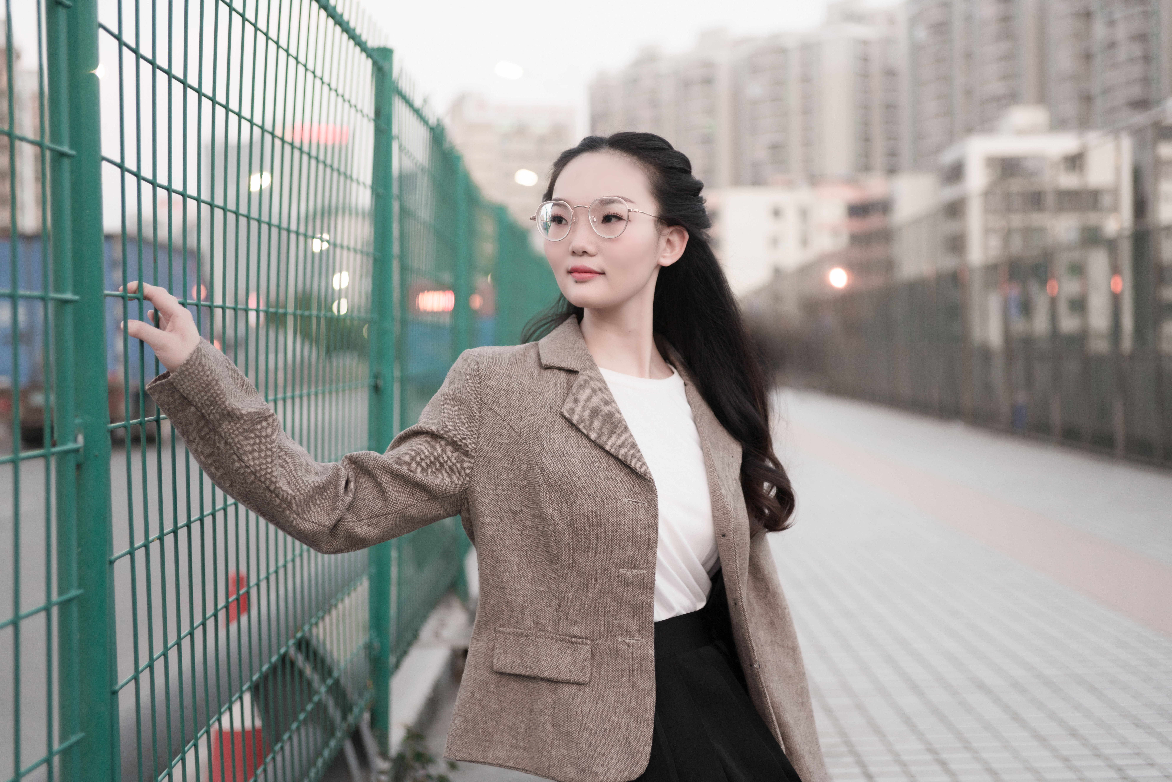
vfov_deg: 27.0
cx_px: 586
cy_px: 391
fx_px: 1628
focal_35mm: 50
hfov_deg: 39.6
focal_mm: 50
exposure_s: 1/50
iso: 250
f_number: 2.8
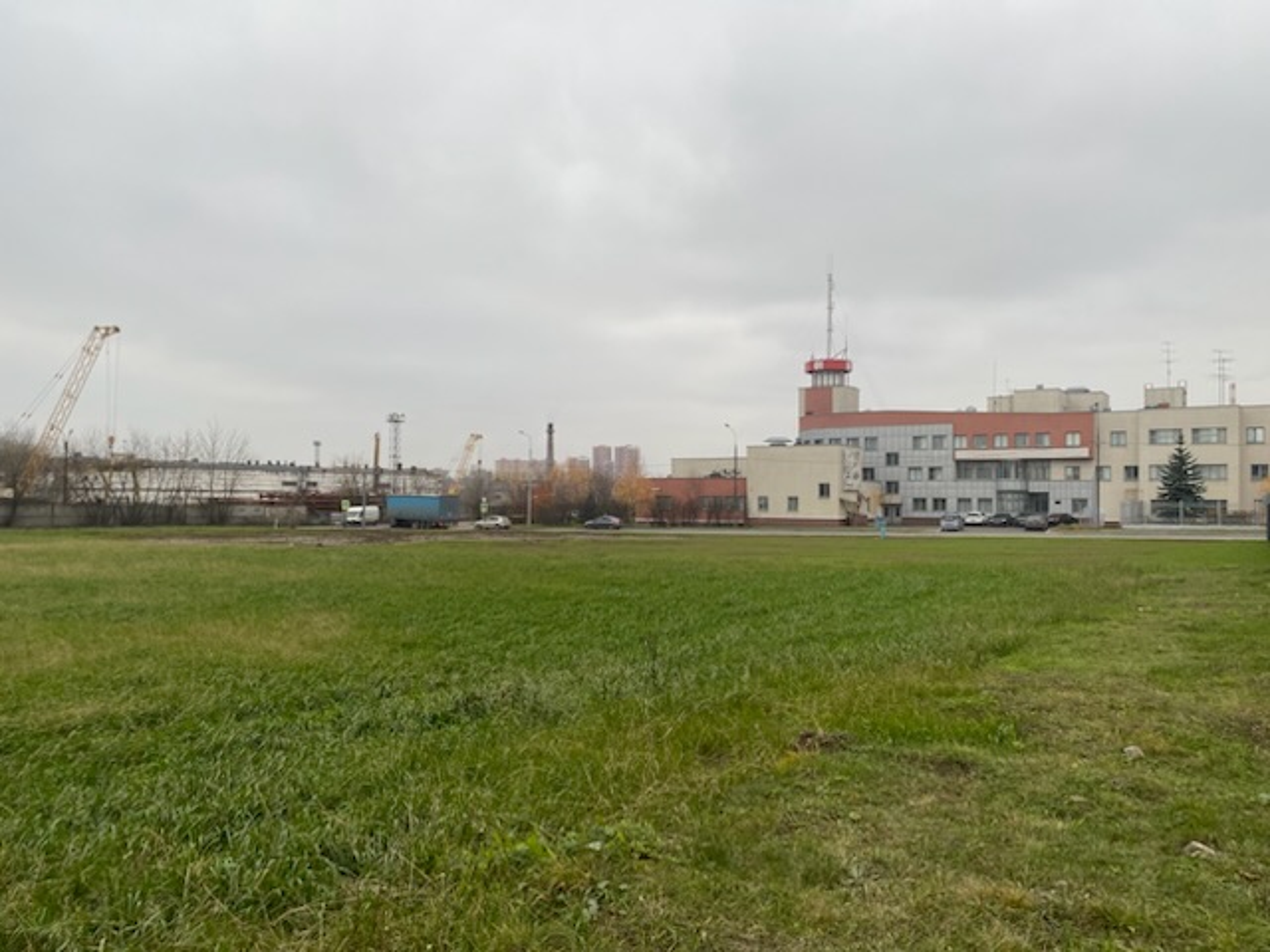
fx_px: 954
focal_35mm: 26
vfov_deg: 53.1
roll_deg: +0.5
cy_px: 476
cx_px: 635
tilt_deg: +2.3
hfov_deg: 67.3
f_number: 1.8
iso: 32
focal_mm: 4.25
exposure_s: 1/408
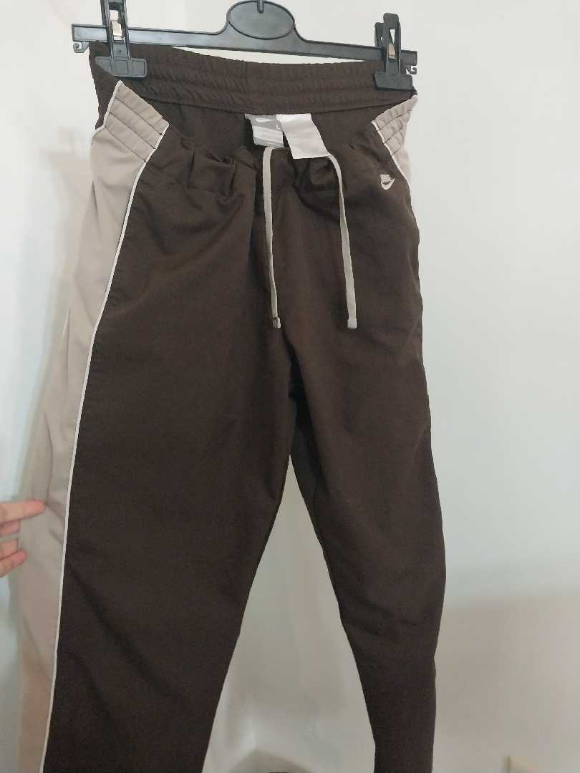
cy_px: 386
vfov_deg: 67.3
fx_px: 581
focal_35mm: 26
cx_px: 290
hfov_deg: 53.1
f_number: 1.8
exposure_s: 1/25
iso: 640
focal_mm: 4
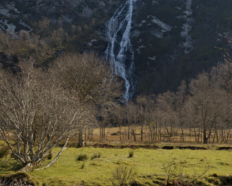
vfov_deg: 25.8
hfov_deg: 31.8
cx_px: 144
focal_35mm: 59
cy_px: 102
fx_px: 405
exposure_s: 1/250
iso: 140
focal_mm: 18
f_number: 5.6
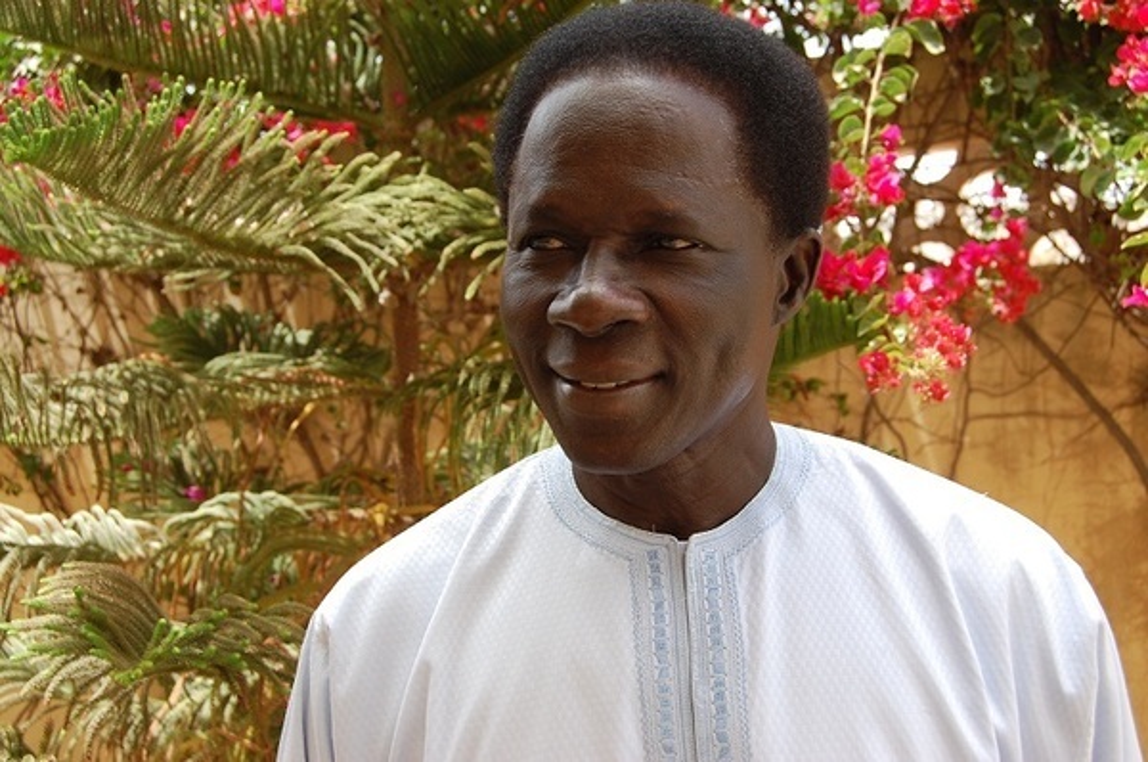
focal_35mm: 45
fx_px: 1433
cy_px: 381
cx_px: 574
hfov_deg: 43.7
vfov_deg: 29.8
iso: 200
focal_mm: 30
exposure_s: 1/125
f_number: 5.6
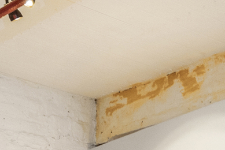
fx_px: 888
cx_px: 406
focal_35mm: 142
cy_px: 444
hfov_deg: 13.0
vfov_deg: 8.3
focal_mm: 12
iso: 500
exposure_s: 1/10
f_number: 8
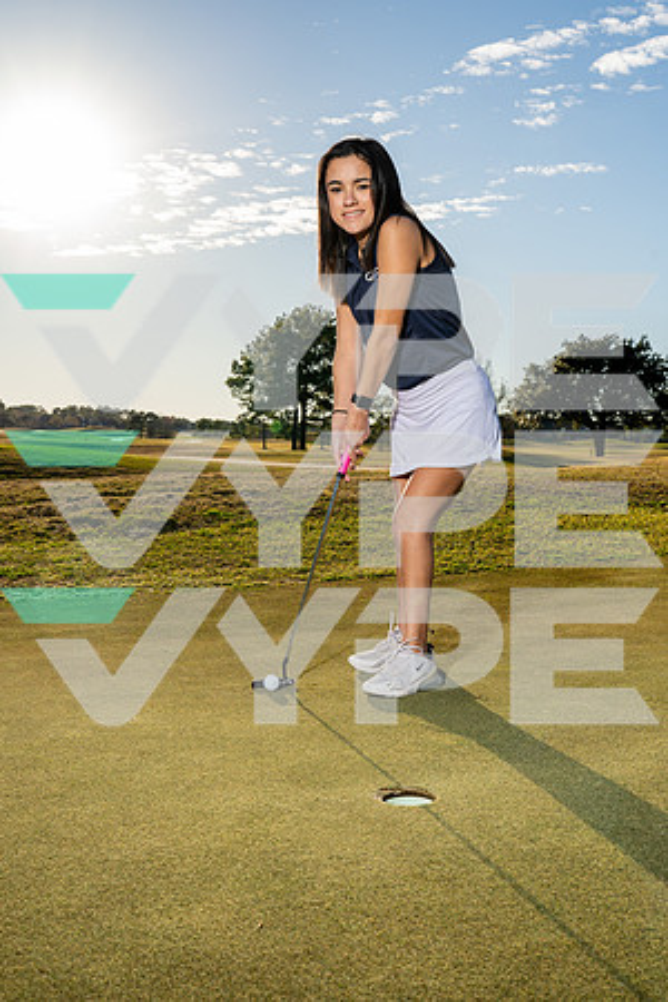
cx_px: 334
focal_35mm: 40
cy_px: 501
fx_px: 1113
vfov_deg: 48.5
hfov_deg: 33.4
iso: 100
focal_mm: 40
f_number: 8
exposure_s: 1/250
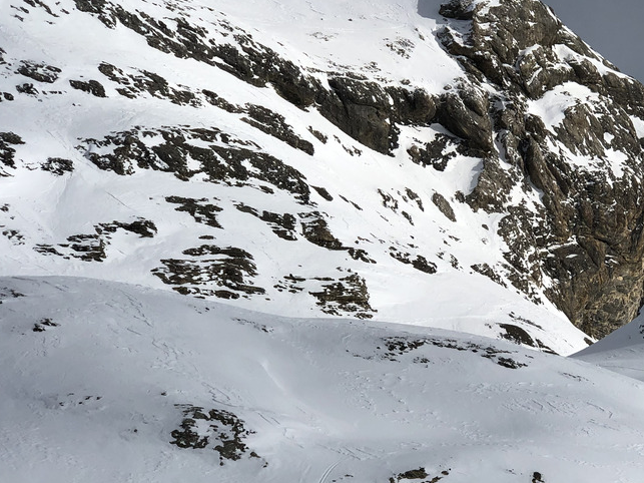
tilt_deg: +7.7
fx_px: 1804
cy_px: 263
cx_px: 546
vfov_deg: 15.2
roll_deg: -2.1
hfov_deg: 19.9
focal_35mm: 97
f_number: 2.4
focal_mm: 6
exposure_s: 1/4808
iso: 16
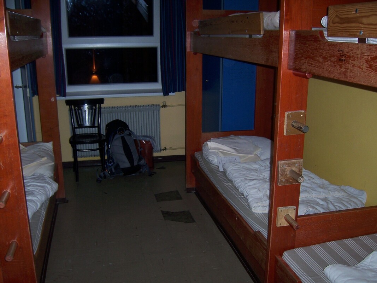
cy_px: 142
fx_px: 392
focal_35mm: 36
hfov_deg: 51.4
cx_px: 188
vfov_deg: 39.6
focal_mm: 6.2
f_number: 2.8
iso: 80
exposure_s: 1/60
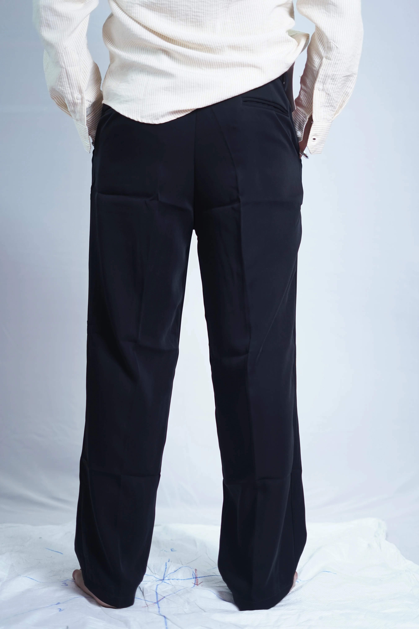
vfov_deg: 39.6
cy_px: 314
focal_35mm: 50
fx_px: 873
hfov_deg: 27.0
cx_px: 210
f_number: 1.8
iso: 500
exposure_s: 1/160
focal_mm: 50
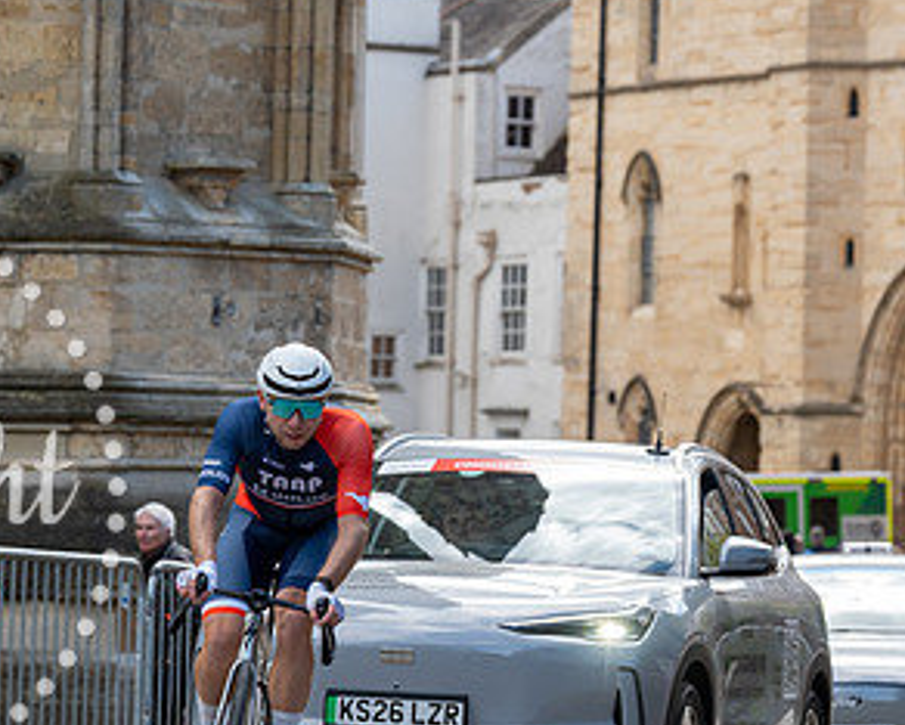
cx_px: 316
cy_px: 333
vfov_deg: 7.2
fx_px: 5789
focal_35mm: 216
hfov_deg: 8.9
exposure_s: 1/1000
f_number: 5
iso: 800
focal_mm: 116
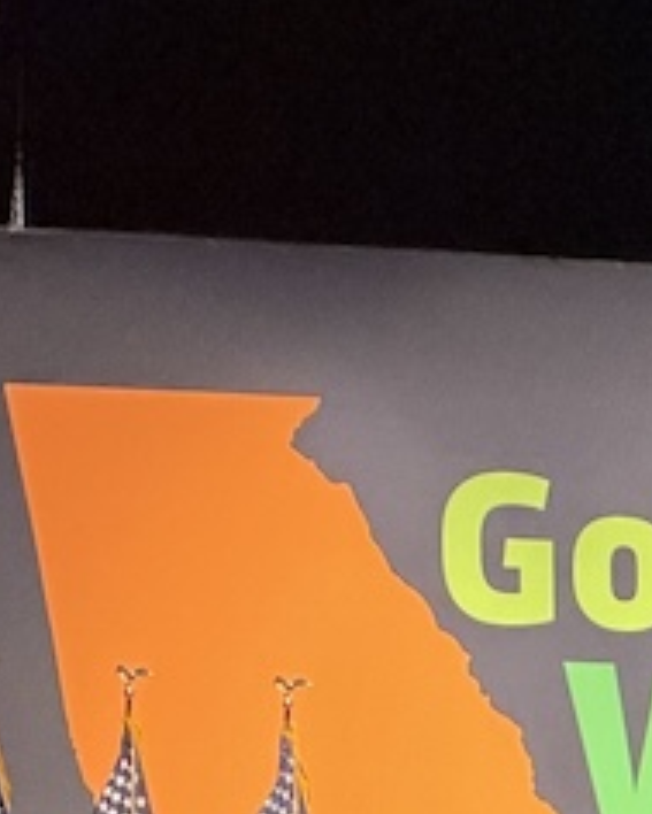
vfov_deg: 4.7
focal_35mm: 414
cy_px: 1011
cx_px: 1321
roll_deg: -0.6
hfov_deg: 3.7
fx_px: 9980
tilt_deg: +0.9
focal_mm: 16.89
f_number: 2.8
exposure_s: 1/40
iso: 1000
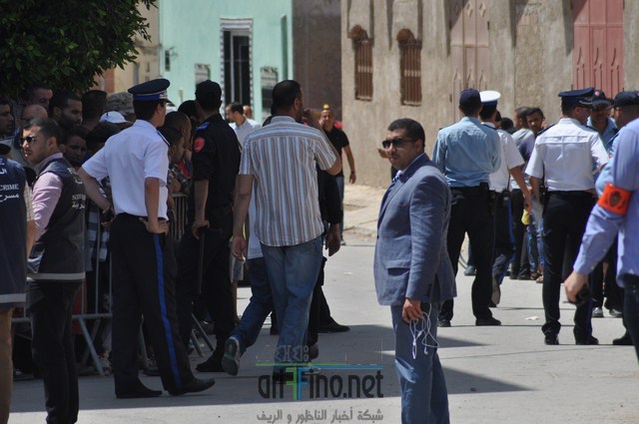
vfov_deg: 4.6
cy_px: 212
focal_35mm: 300
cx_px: 320
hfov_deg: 6.9
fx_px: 5318
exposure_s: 1/1600
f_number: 5.6
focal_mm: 200
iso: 400
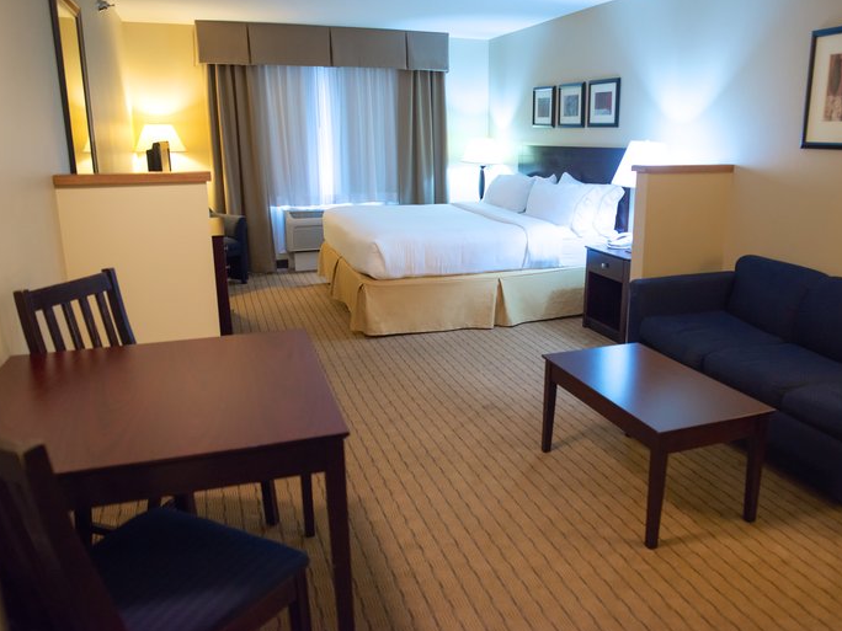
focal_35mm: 27
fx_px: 657
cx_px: 484
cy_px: 316
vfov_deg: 51.4
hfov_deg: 65.0
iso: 1600
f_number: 2.5
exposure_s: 1/160
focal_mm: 24
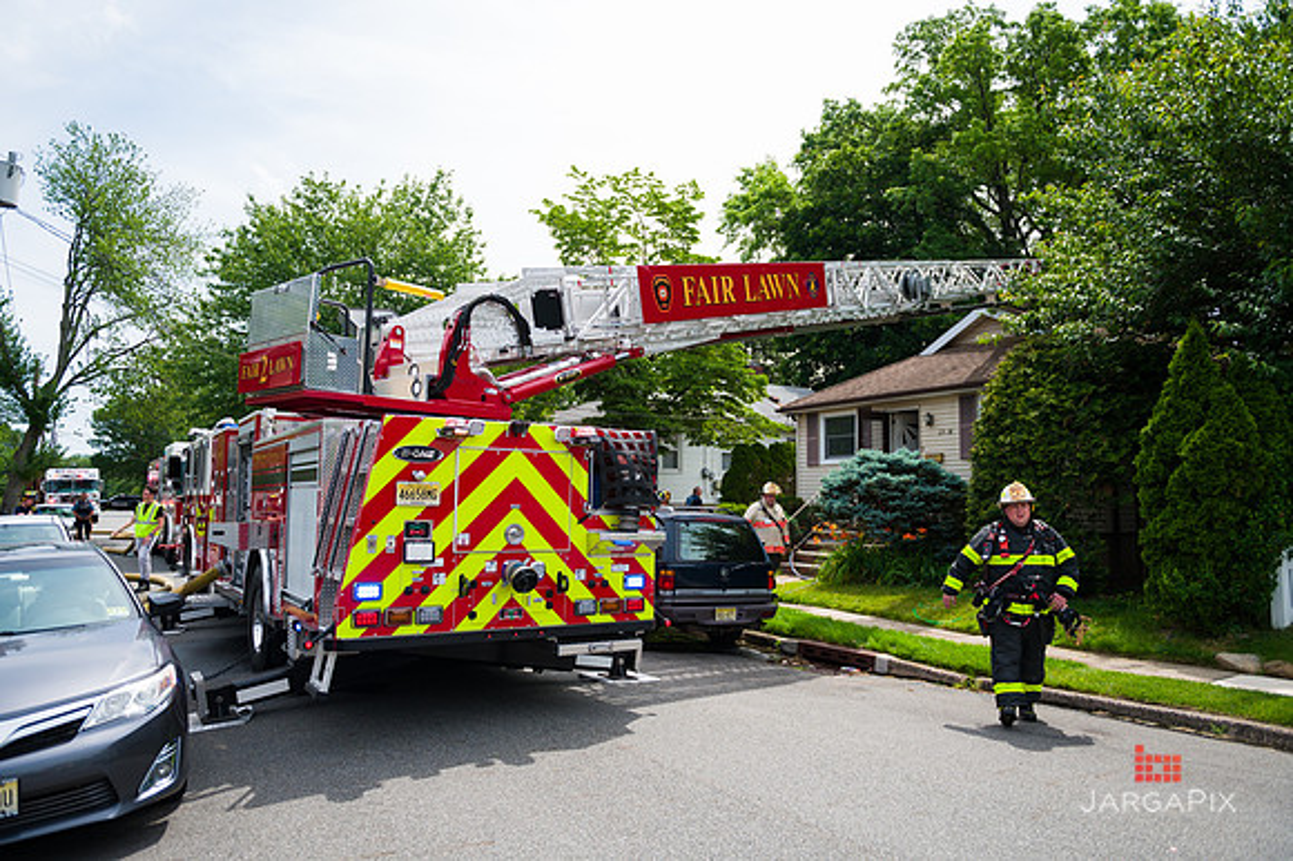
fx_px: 861
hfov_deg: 73.8
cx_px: 646
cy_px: 430
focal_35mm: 24
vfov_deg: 53.1
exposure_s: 1/2500
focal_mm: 24
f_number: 3.2
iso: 200
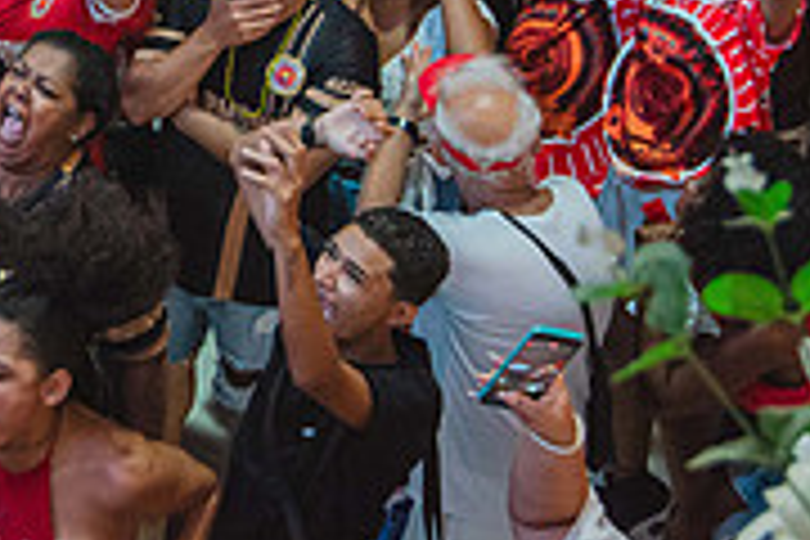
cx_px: -171
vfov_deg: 15.2
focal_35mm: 84
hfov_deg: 22.3
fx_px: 1890
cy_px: -236
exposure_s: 1/320
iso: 3200
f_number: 4
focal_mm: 26
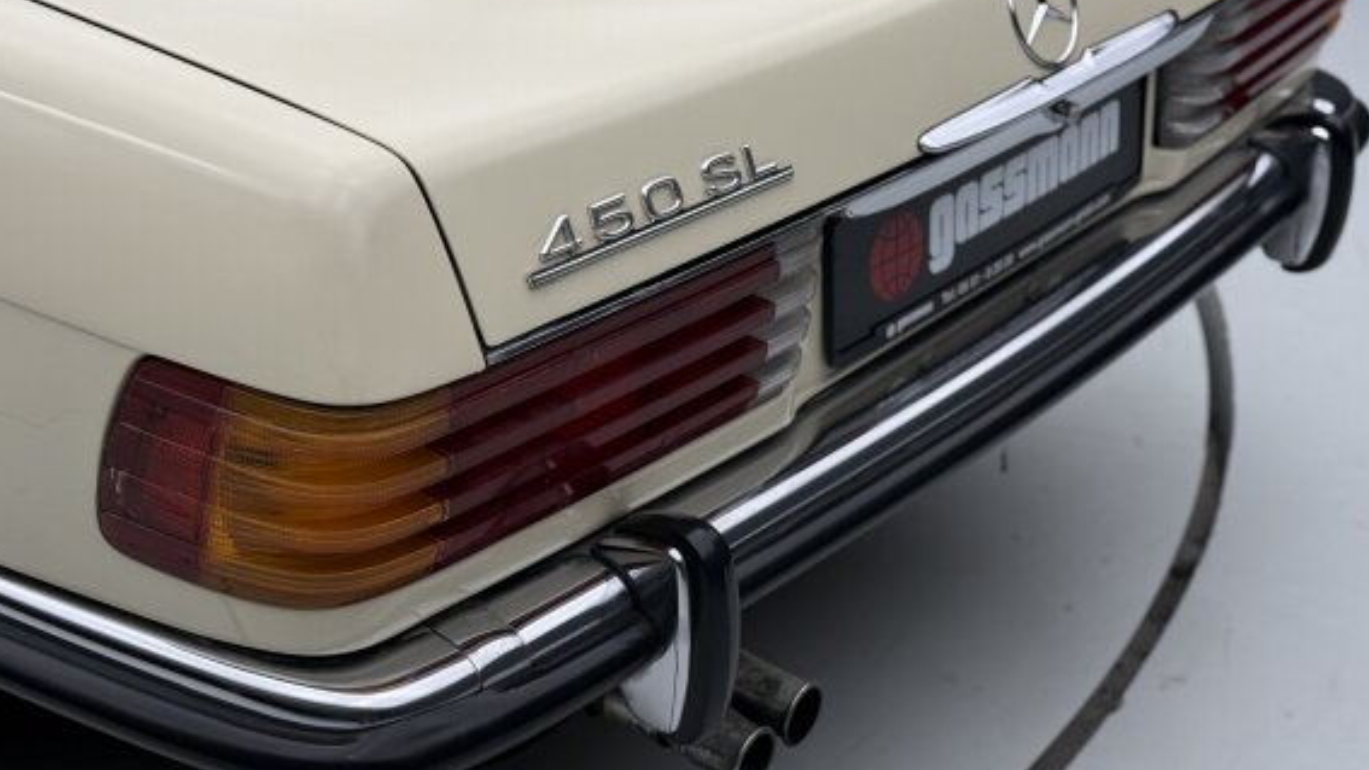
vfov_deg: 20.4
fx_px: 2142
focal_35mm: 59
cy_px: 311
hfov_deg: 35.4
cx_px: 720
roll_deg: -1.7
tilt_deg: -24.1
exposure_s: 1/99
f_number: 1.78
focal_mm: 6.76
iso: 50
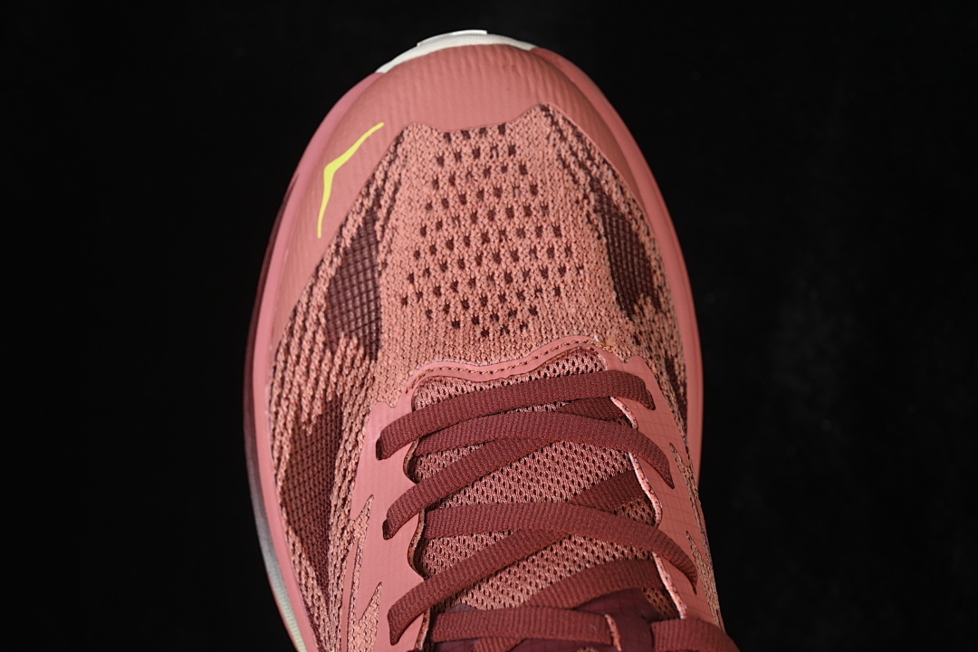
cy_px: 326
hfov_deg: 27.0
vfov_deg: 18.2
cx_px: 489
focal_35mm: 75
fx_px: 2037
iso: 160
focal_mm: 50
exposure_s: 1/80
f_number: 7.1
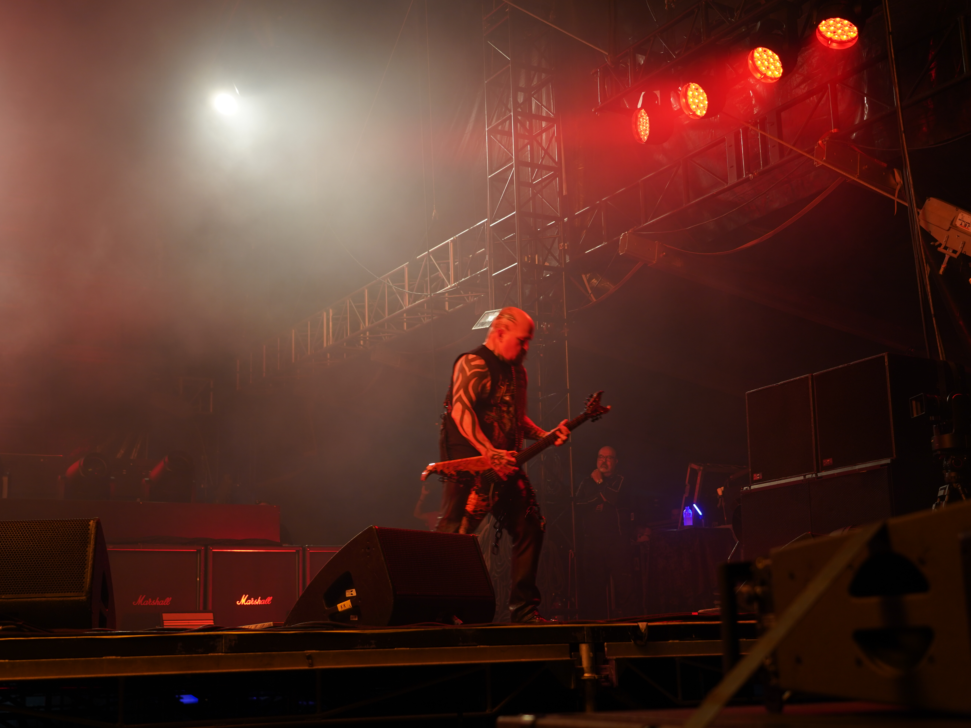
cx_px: 465
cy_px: 360
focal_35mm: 46
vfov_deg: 31.5
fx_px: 1290
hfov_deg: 41.2
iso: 320
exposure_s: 1/50
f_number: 4
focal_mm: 42
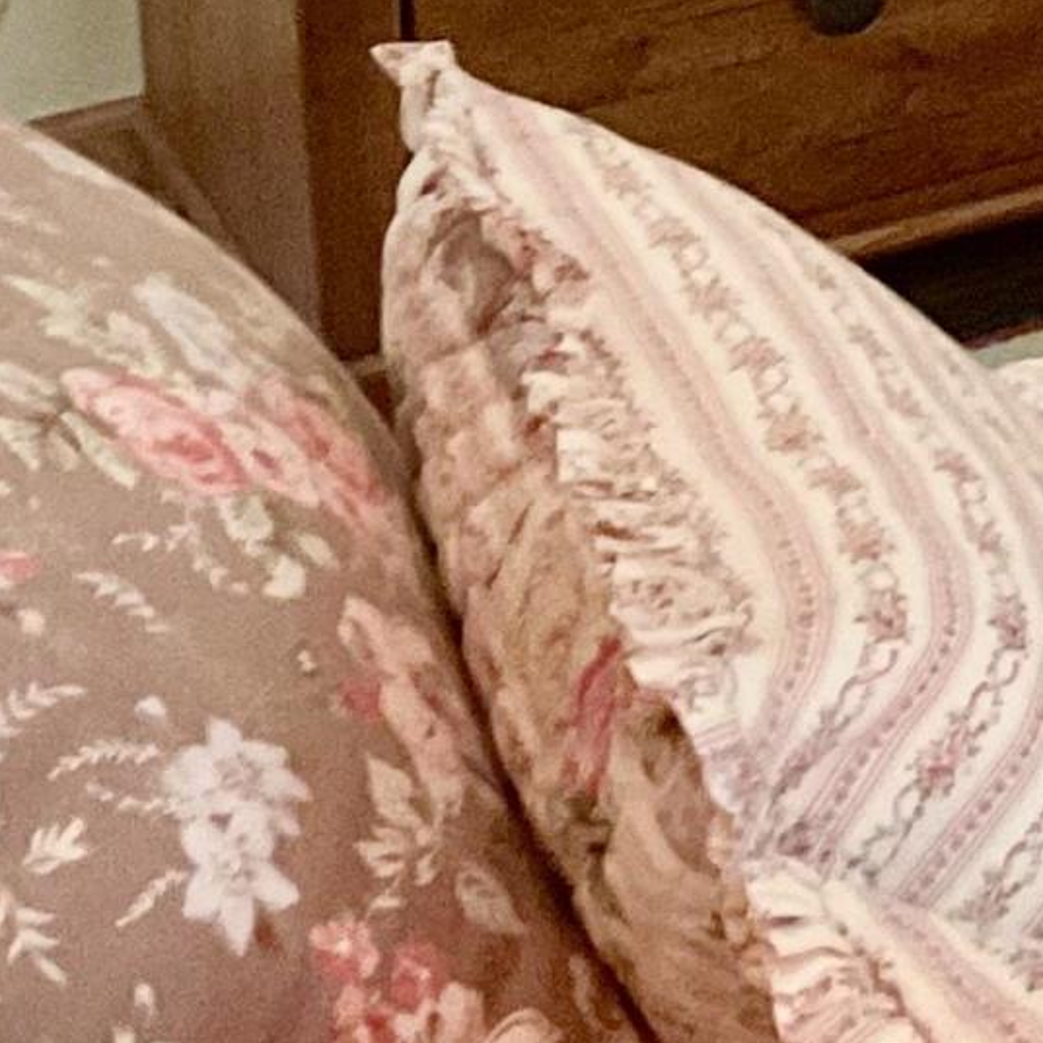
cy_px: -1129
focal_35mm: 147
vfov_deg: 10.7
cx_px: 2454
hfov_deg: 10.4
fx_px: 5011
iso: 250
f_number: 1.8
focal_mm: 3
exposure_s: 1/40
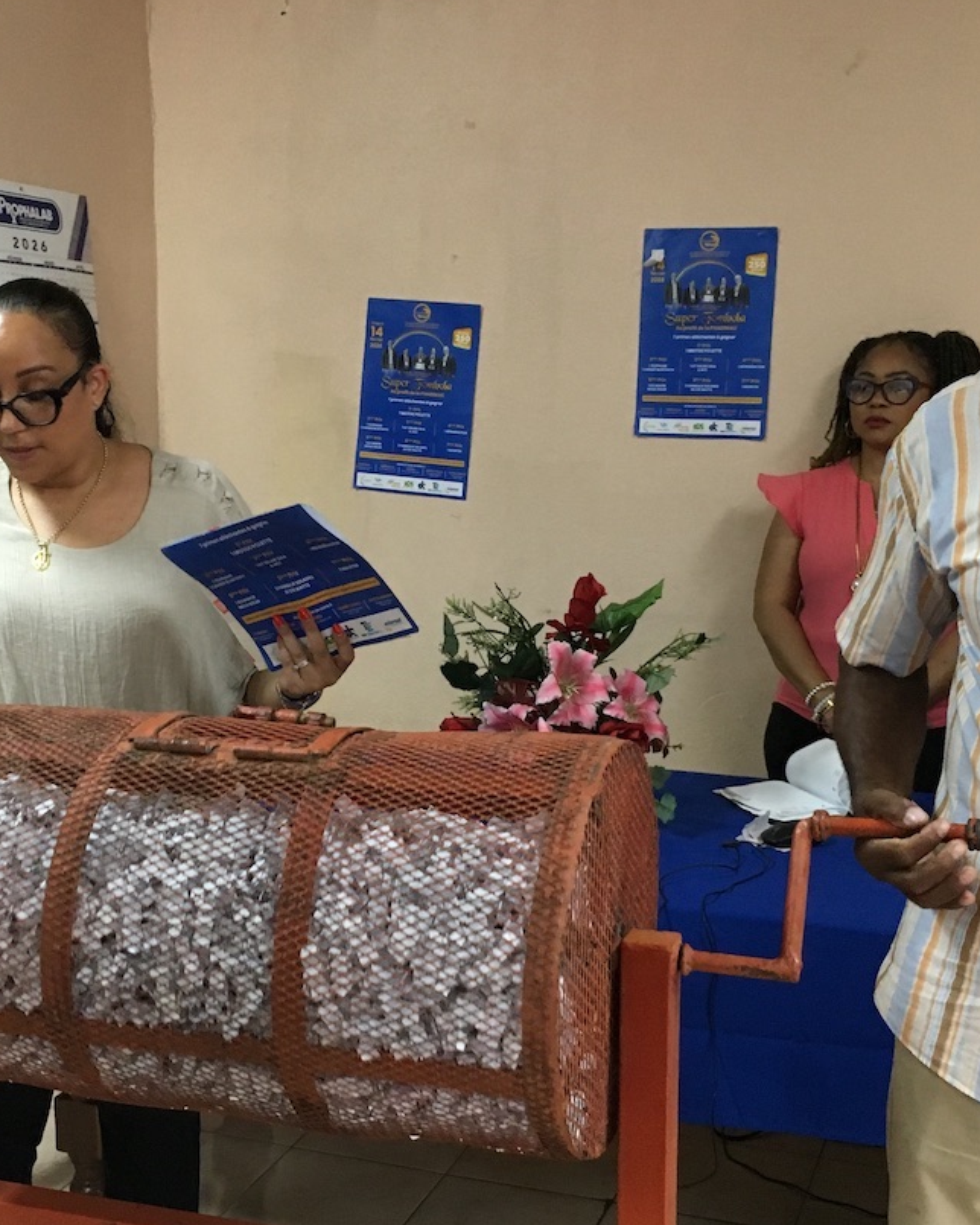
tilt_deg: -8.8
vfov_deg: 41.1
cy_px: 689
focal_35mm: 45
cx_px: 417
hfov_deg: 33.4
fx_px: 1631
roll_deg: +0.7
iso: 160
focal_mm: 4.15
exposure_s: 1/30
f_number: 2.2
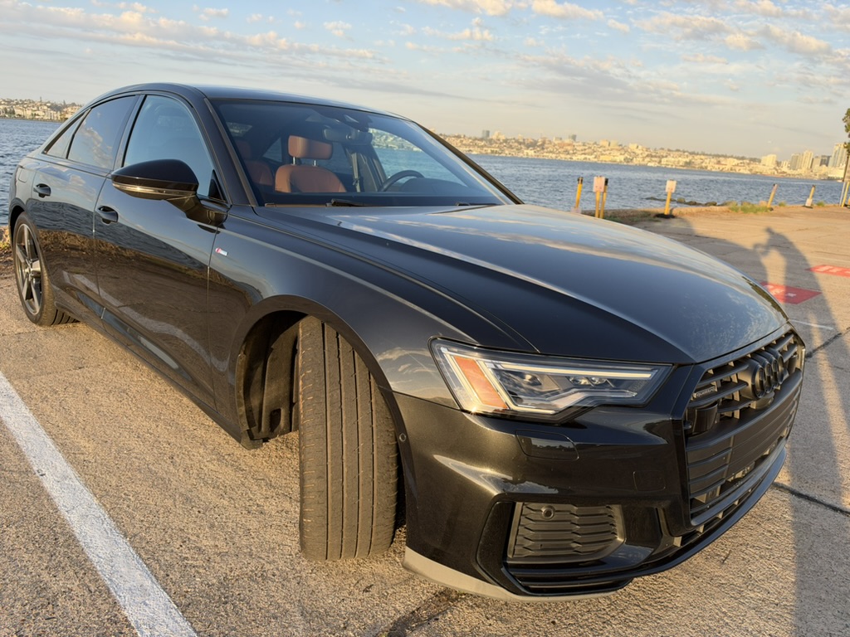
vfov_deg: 56.8
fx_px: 589
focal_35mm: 24
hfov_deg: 71.6
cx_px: 425
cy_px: 318
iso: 64
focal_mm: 6.93
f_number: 1.8
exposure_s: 1/819
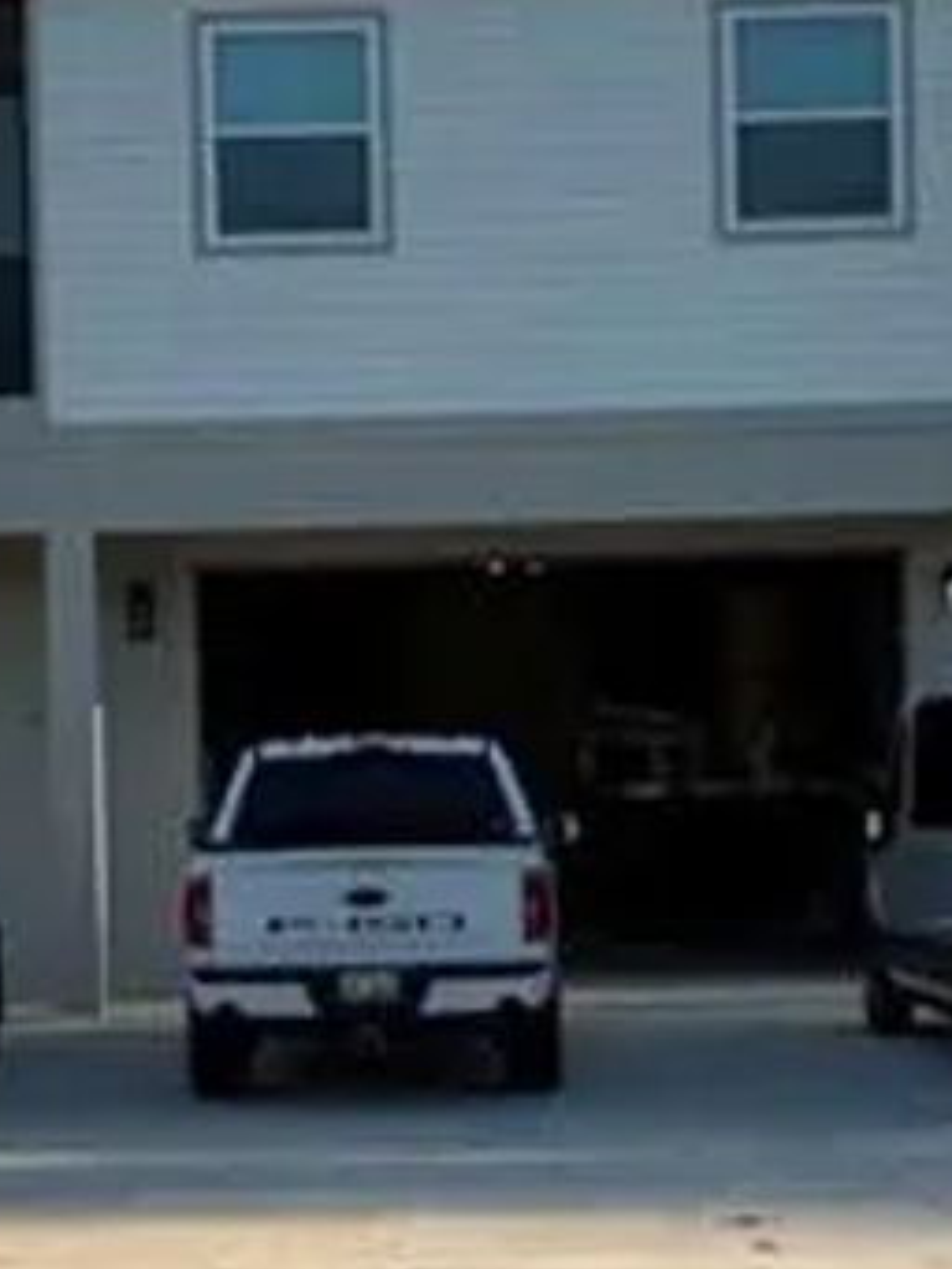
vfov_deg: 20.4
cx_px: 357
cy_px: 809
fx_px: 3518
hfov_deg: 15.4
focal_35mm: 96
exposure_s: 1/2053
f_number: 1.78
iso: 80
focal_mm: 6.76
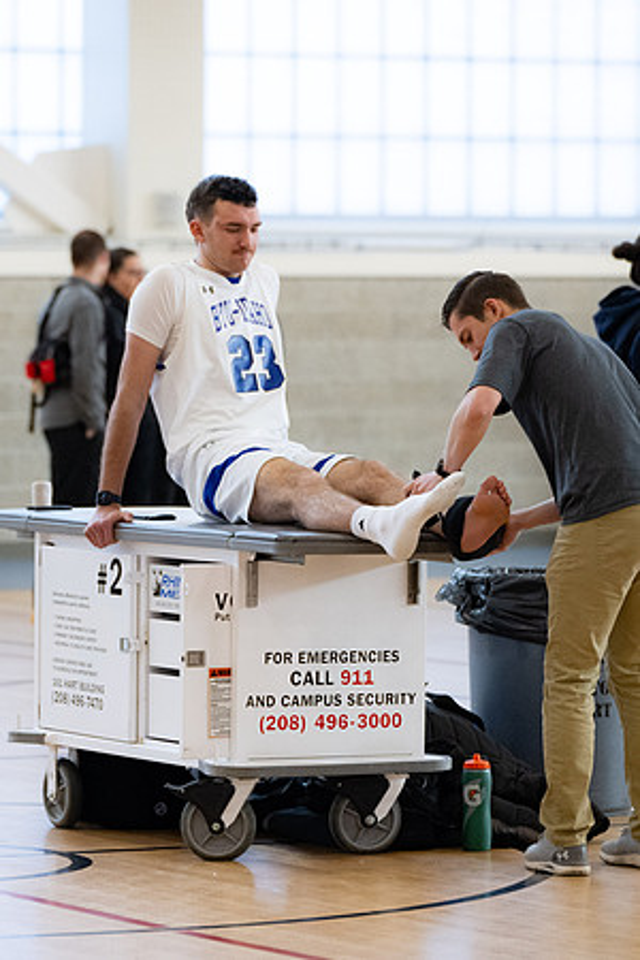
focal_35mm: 207
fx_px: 5526
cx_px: 345
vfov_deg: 9.9
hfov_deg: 6.6
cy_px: 486
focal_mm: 135
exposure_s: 1/640
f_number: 3.5
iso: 4000
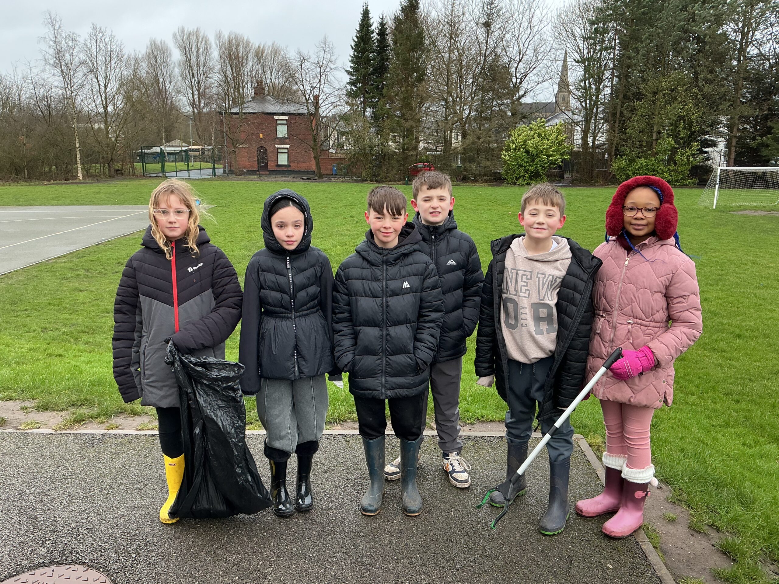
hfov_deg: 61.7
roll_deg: -0.3
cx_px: 390
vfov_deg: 48.2
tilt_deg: -15.3
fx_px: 653
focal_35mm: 29
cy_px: 292
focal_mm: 3
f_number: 1.8
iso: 16
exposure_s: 1/117
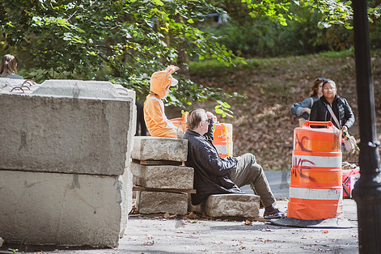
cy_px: 135
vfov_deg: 6.0
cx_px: 180
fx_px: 2413
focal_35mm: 228
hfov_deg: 9.0
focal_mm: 185
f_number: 4
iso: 1000
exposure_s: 1/1600
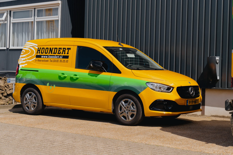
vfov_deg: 19.5
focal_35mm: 70
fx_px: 453
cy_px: 78
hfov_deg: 28.8
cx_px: 116
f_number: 6.3
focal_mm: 70
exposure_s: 1/1250
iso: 250
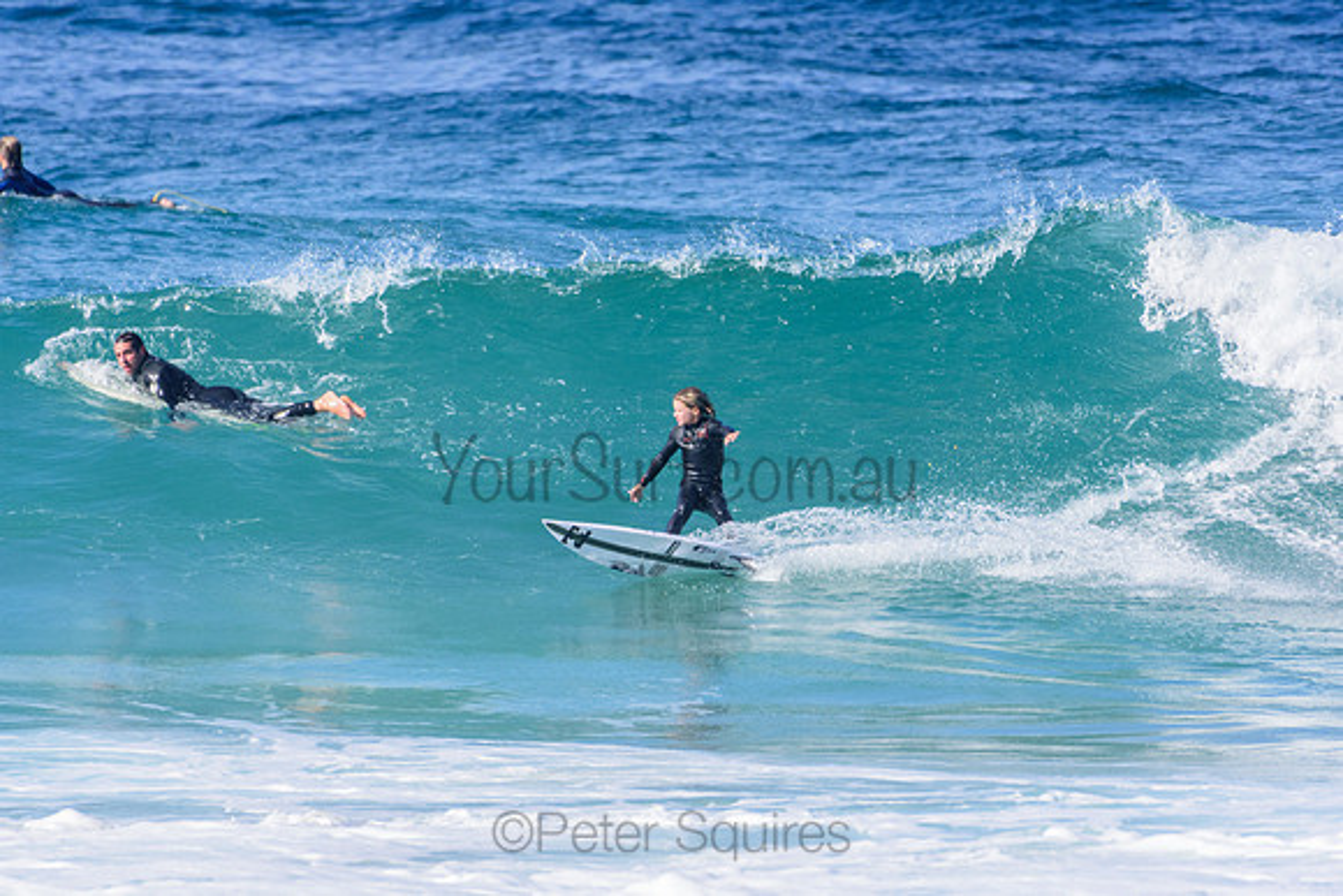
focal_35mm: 750
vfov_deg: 1.8
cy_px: 448
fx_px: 27984
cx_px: 672
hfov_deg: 2.7
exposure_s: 1/2000
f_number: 5.6
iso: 400
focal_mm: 500
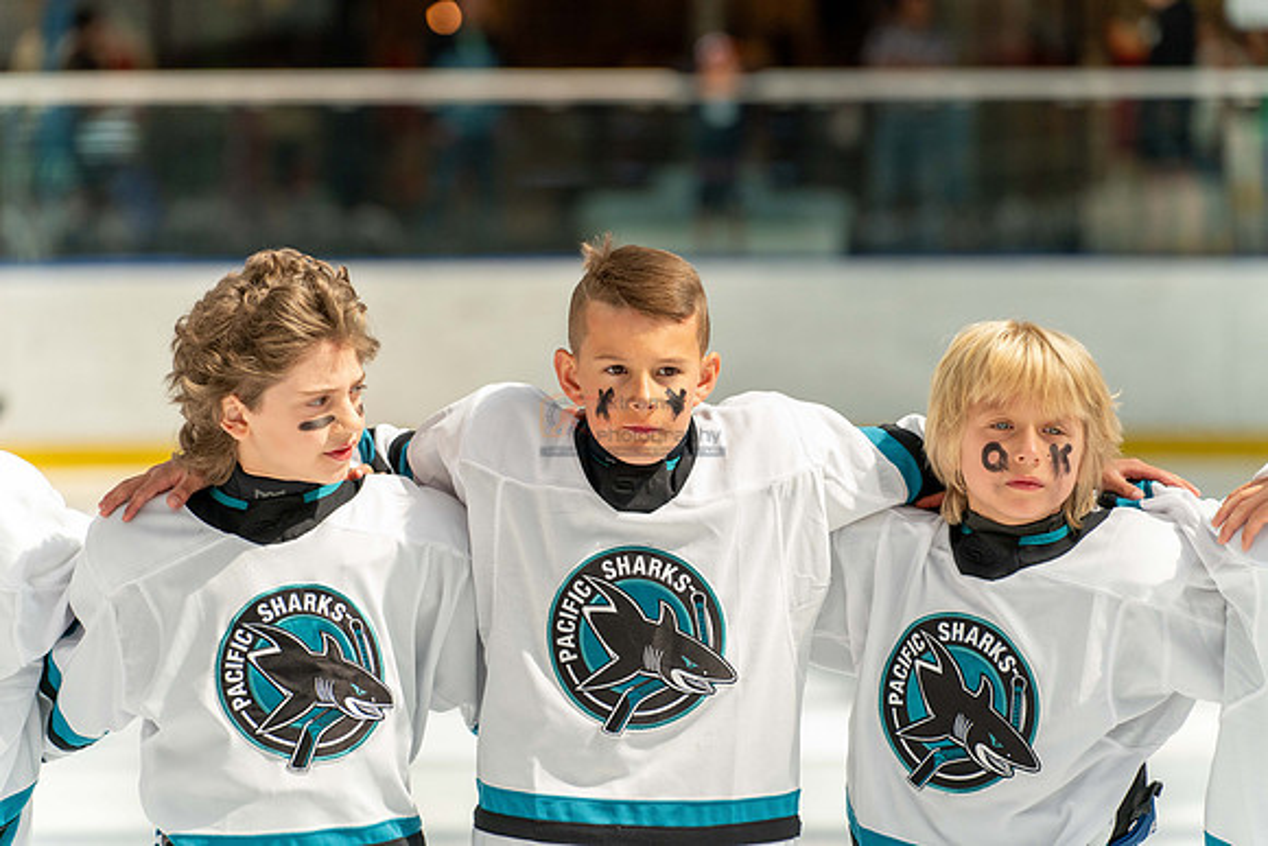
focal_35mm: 150
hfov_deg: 13.7
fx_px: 5284
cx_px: 634
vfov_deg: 9.2
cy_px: 423
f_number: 3.5
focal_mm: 150
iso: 1600
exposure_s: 1/2500
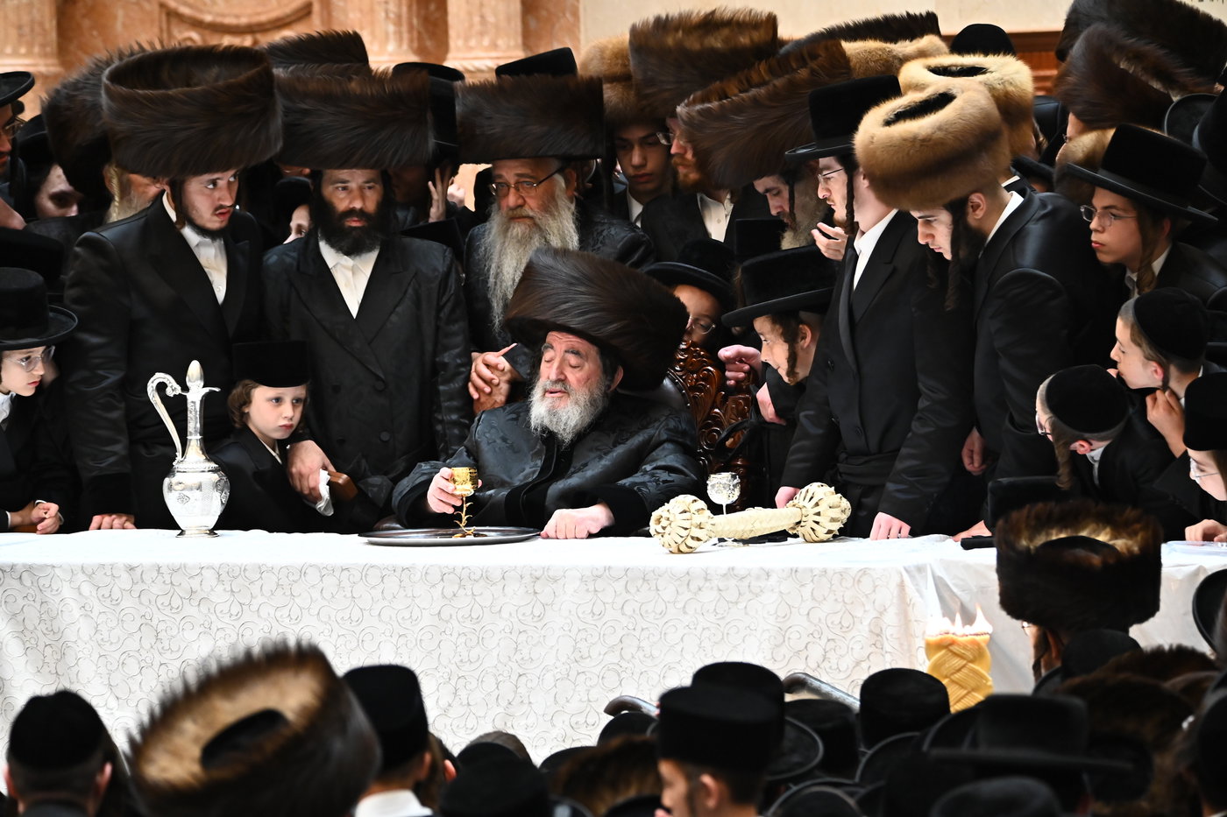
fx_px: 10905
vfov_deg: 4.3
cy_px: 408
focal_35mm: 320
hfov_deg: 6.4
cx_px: 614
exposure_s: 1/160
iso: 4000
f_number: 5.6
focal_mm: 320
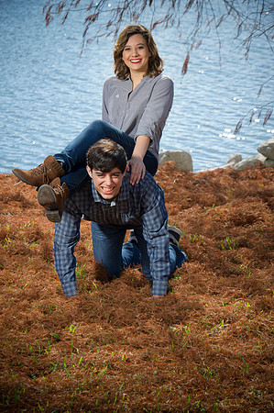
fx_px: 1659
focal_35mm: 145
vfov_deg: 14.2
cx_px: 137
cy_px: 206
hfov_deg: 9.4
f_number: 9
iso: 200
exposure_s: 1/160
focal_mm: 145
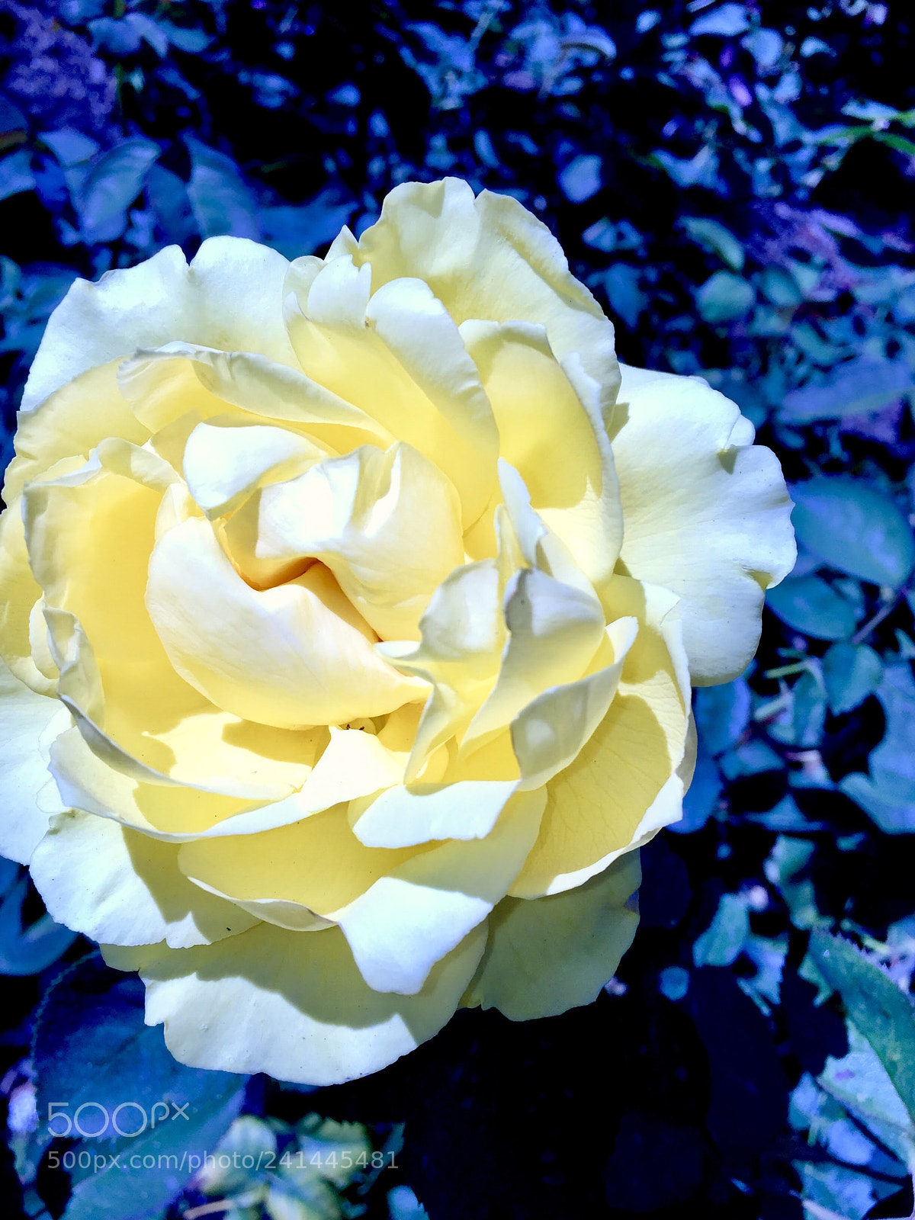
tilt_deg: -42.1
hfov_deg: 48.2
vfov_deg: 61.7
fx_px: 1022
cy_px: 610
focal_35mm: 29
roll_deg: -24.6
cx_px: 458
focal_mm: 4.15
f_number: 2.2
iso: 40
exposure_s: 1/2825
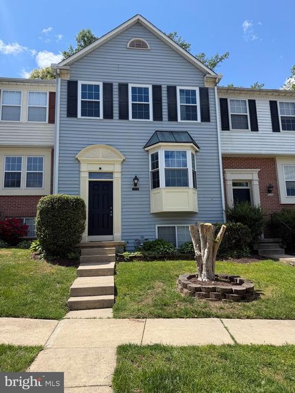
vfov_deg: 71.6
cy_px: 196
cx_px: 148
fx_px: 273
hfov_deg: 56.8
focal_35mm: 24
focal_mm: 6.76
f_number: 1.78
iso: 80
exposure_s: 1/3953
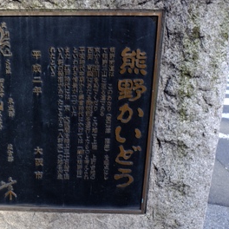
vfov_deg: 42.8
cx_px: 60
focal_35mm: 39
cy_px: 110
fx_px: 292
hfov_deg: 41.7
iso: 200
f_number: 3.2
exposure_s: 1/220
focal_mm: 18
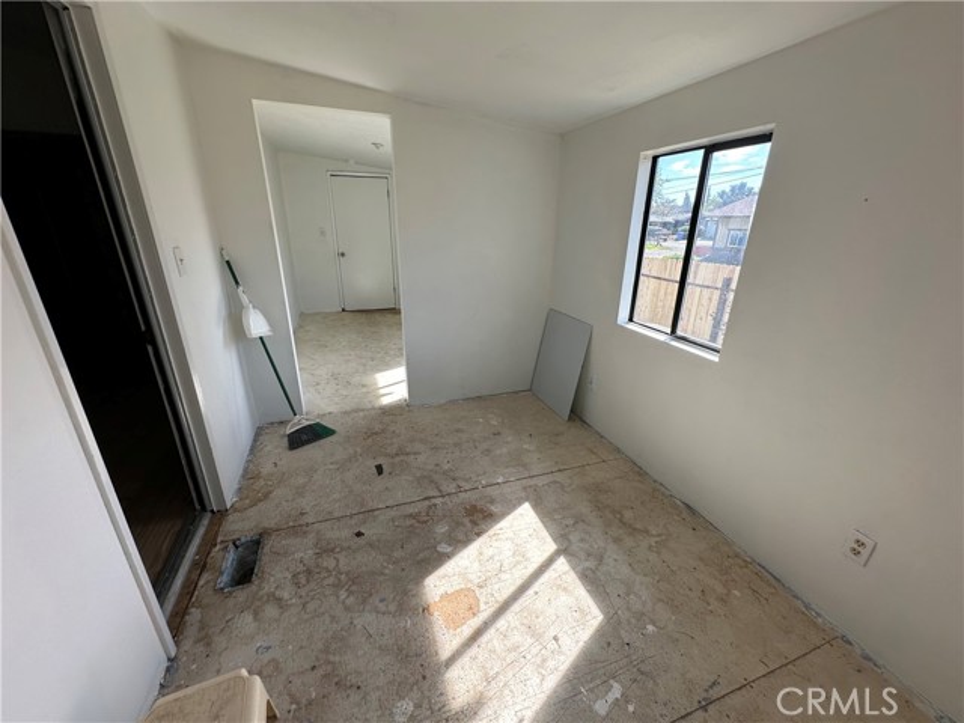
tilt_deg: -20.5
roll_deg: -1.0
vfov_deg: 85.7
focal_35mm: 14
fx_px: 390
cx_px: 482
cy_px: 362
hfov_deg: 102.1
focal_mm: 2.22
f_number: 2.2
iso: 40
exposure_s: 1/241
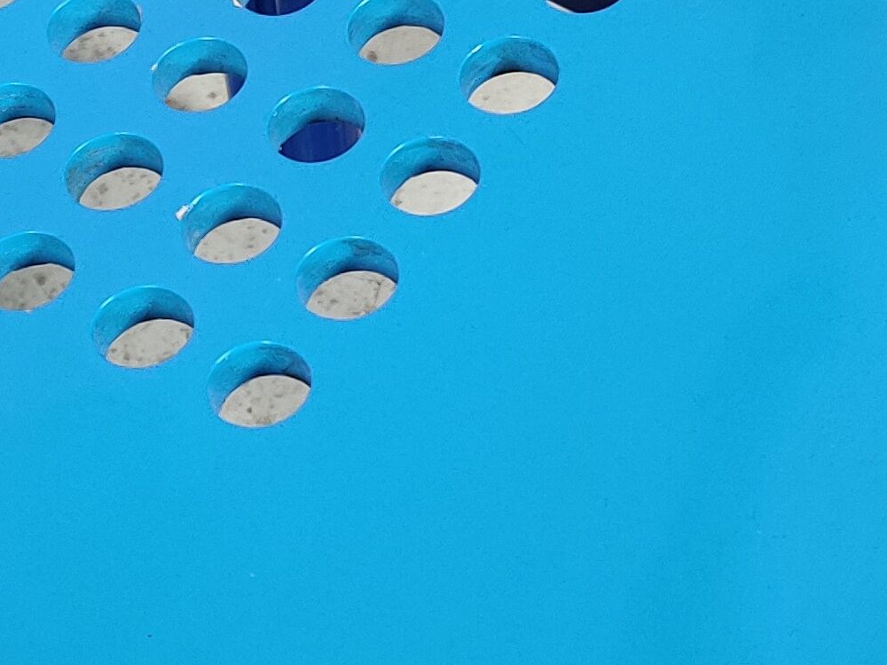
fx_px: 2767
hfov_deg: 18.2
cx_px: 448
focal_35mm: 108
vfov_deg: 13.7
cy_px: 492
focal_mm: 4.75
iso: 200
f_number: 1.65
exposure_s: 1/50
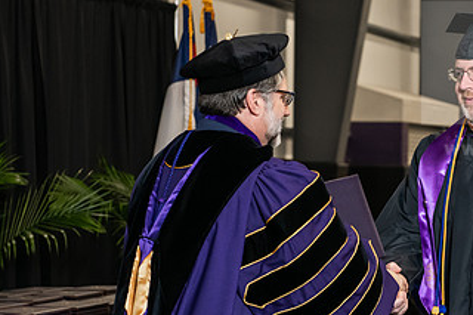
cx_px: 377
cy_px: 180
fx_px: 1668
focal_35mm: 127
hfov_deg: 16.0
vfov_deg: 10.8
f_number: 5
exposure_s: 1/200
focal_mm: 70
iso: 2000
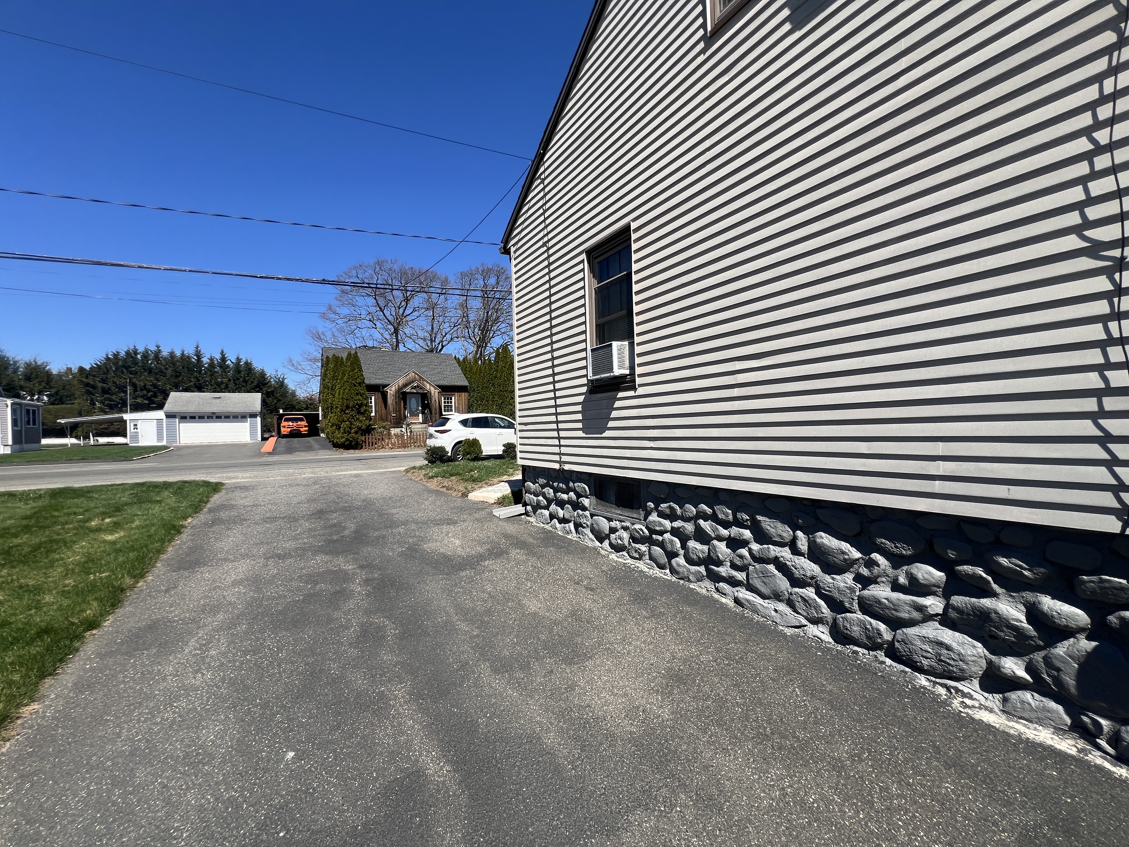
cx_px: 564
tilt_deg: -0.4
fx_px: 424
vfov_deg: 89.9
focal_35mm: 13
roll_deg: +2.6
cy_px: 424
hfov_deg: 106.2
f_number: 1.8
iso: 32
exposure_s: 1/1647
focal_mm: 1.57
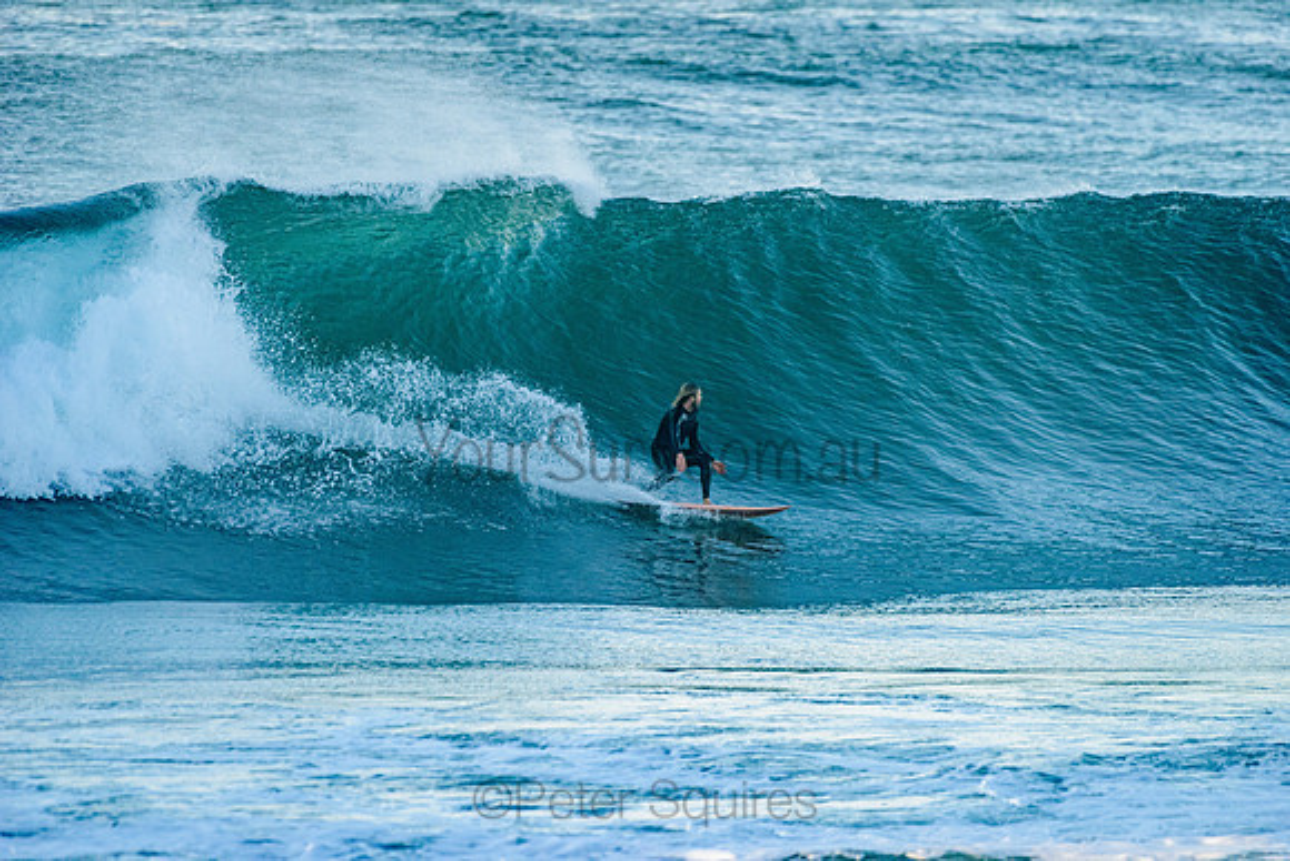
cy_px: 430
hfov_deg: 4.1
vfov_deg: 2.8
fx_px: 17920
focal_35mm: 500
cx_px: 645
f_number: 5.6
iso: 720
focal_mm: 500
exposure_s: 1/1600
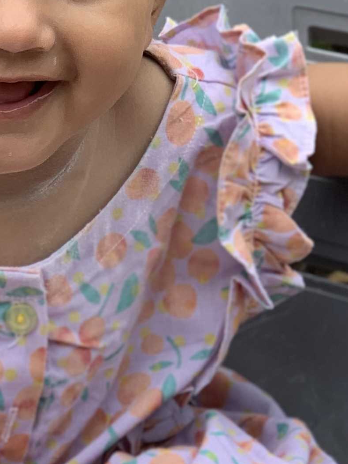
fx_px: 2669
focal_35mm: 199
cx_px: 46
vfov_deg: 9.9
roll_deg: +0.3
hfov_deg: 7.4
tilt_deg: -31.4
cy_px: 462
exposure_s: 1/184
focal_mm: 6
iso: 16
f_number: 2.4
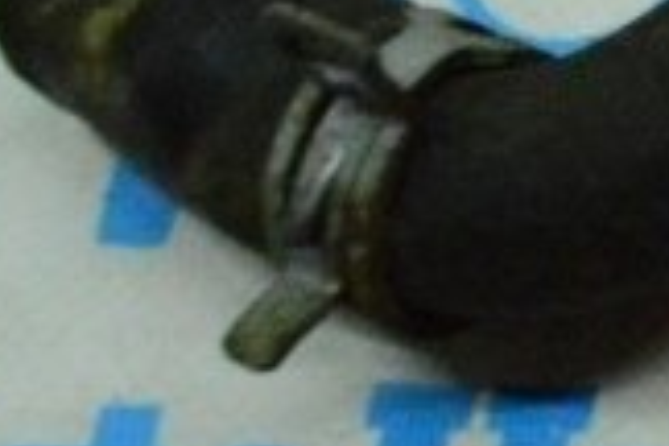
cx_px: 1858
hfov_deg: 8.8
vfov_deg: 6.8
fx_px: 3701
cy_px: -130
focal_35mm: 199
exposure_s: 1/800
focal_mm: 21
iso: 6400
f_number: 6.3
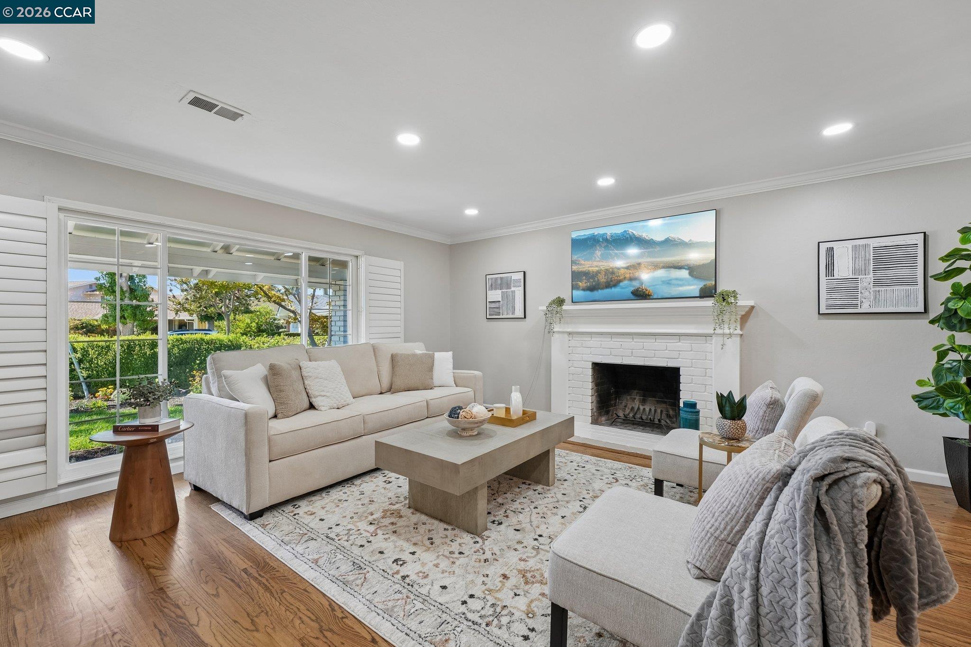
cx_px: 486
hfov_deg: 104.3
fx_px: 378
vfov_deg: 81.2
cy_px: 324
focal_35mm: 14
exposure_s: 1/30
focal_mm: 14
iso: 500
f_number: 8
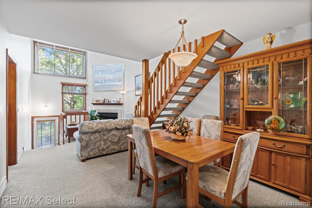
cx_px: 156
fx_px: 139
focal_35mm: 16
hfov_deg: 96.8
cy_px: 104
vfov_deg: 73.7
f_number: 4
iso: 6400
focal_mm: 16
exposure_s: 1/125
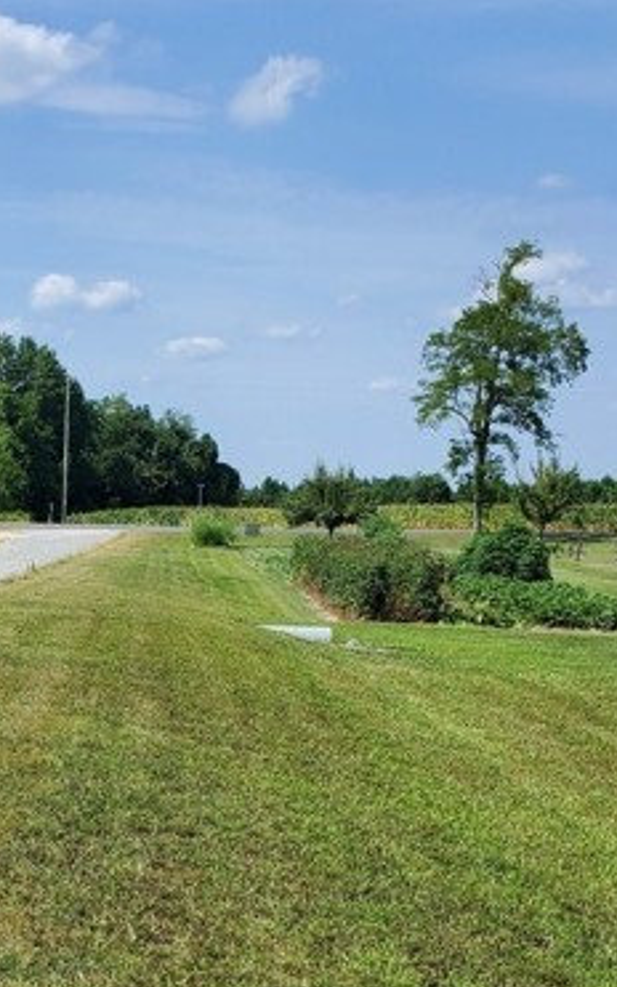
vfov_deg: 34.3
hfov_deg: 21.6
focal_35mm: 57
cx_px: -53
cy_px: 827
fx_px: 1533
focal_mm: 4.3
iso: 50
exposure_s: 1/1592
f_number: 2.4
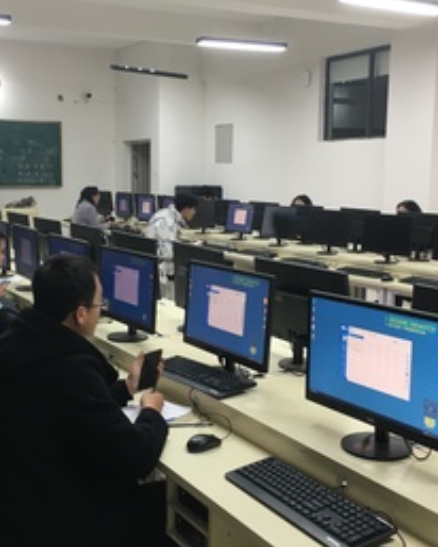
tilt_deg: -7.1
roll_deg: +0.0
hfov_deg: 34.1
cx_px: 174
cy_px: 272
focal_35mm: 44
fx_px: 712
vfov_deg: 42.0
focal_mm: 4.15
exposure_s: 1/33
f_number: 2.2
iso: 80
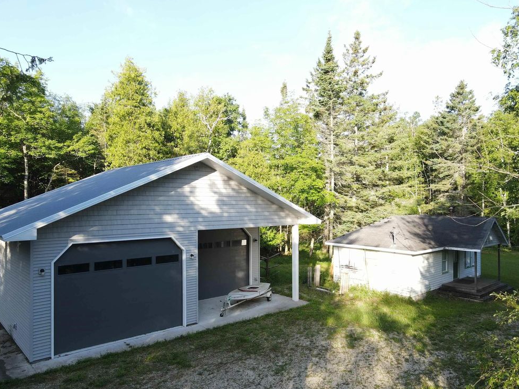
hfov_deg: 69.4
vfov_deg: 54.9
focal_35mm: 25
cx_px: 255
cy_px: 199
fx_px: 375
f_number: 2.8
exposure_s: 1/120
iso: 100
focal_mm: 4.5
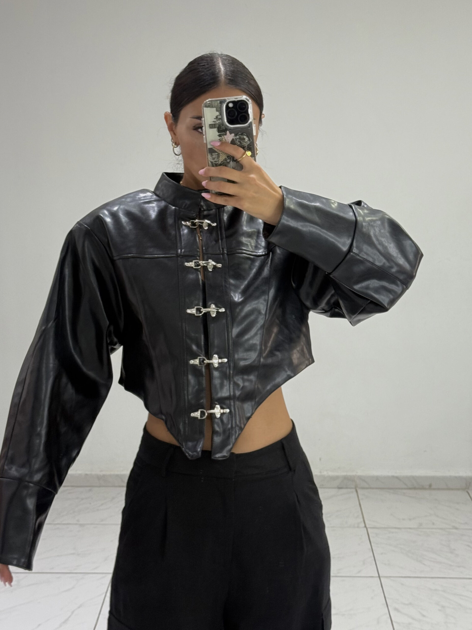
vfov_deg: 39.7
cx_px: 236
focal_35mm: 48
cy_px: 315
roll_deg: -4.9
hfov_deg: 30.3
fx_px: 873
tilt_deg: -7.4
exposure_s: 1/50
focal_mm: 6.76
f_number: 1.78
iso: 50
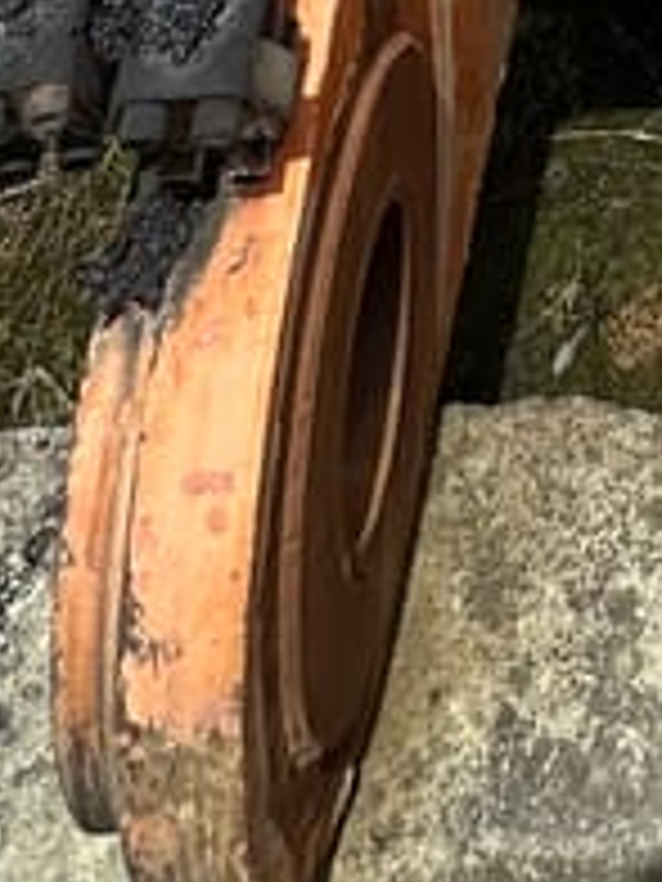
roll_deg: -1.3
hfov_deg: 18.5
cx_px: 896
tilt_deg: -3.8
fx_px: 1861
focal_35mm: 73
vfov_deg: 16.0
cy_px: -1125
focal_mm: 2.22
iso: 40
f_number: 2.2
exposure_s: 1/3040
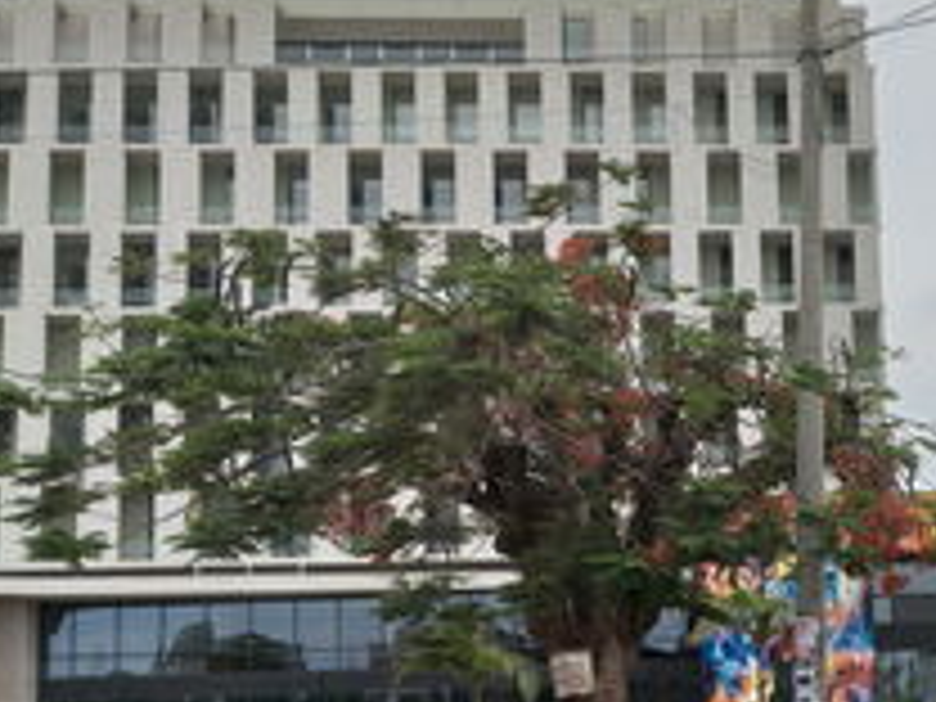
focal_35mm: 48
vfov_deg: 29.6
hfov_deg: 38.1
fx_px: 1298
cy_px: 562
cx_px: 760
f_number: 1.7
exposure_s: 1/269
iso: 40
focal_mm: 3.93
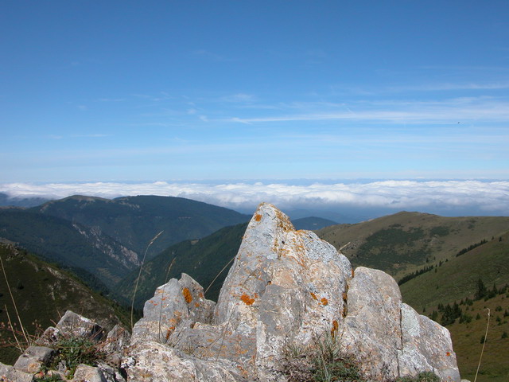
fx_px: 515
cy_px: 191
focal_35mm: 35
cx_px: 254
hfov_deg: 52.6
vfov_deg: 40.7
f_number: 7.1
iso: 100
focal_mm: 8.9
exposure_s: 1/455
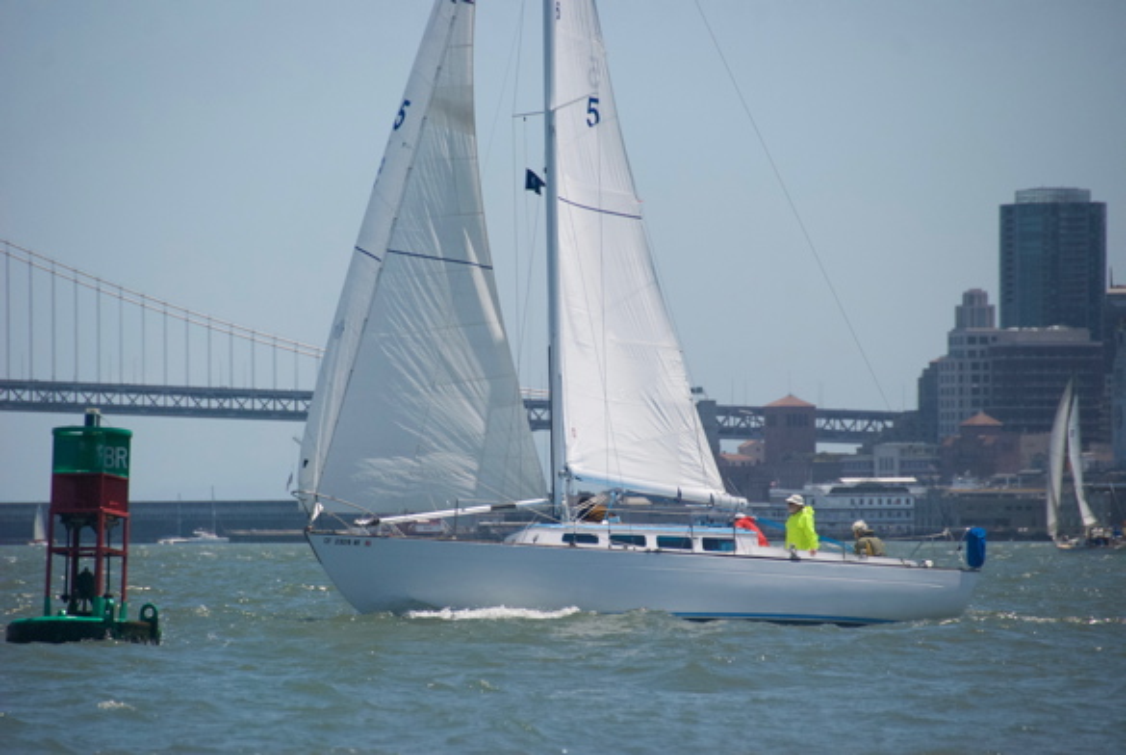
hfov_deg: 6.9
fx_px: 9397
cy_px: 378
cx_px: 563
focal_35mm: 300
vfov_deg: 4.6
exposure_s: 1/4000
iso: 800
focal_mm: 200
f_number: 5.6
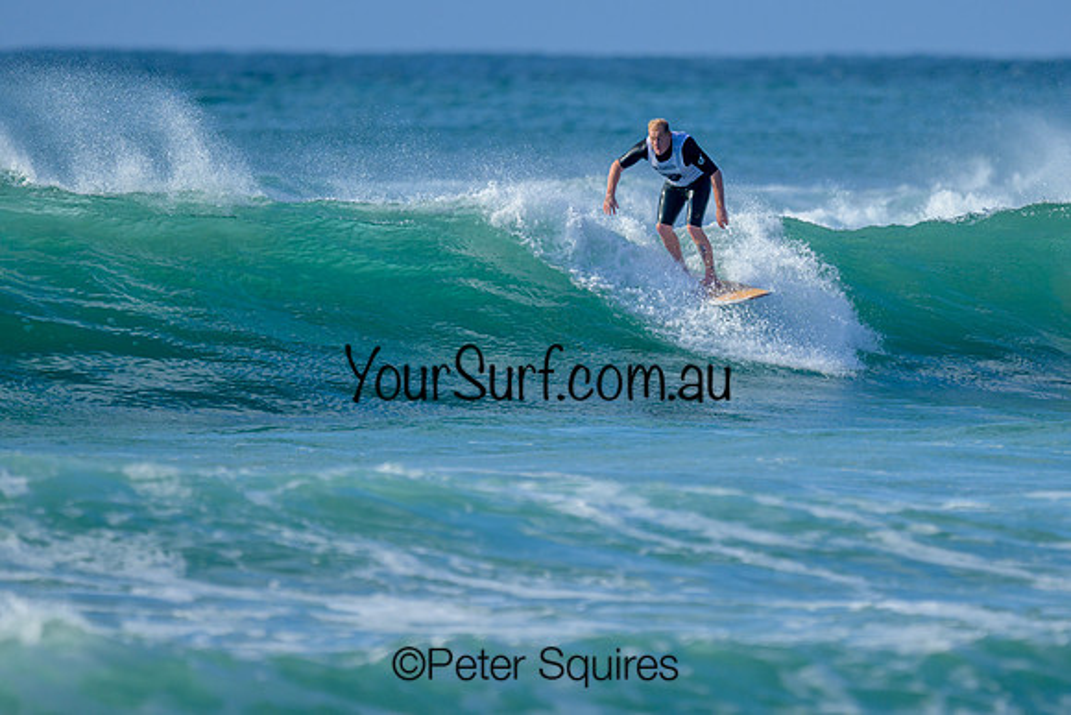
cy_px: 311
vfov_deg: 1.3
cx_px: 620
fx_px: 32740
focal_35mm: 1100
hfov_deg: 1.9
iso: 280
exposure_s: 1/2000
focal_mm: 800
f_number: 6.3
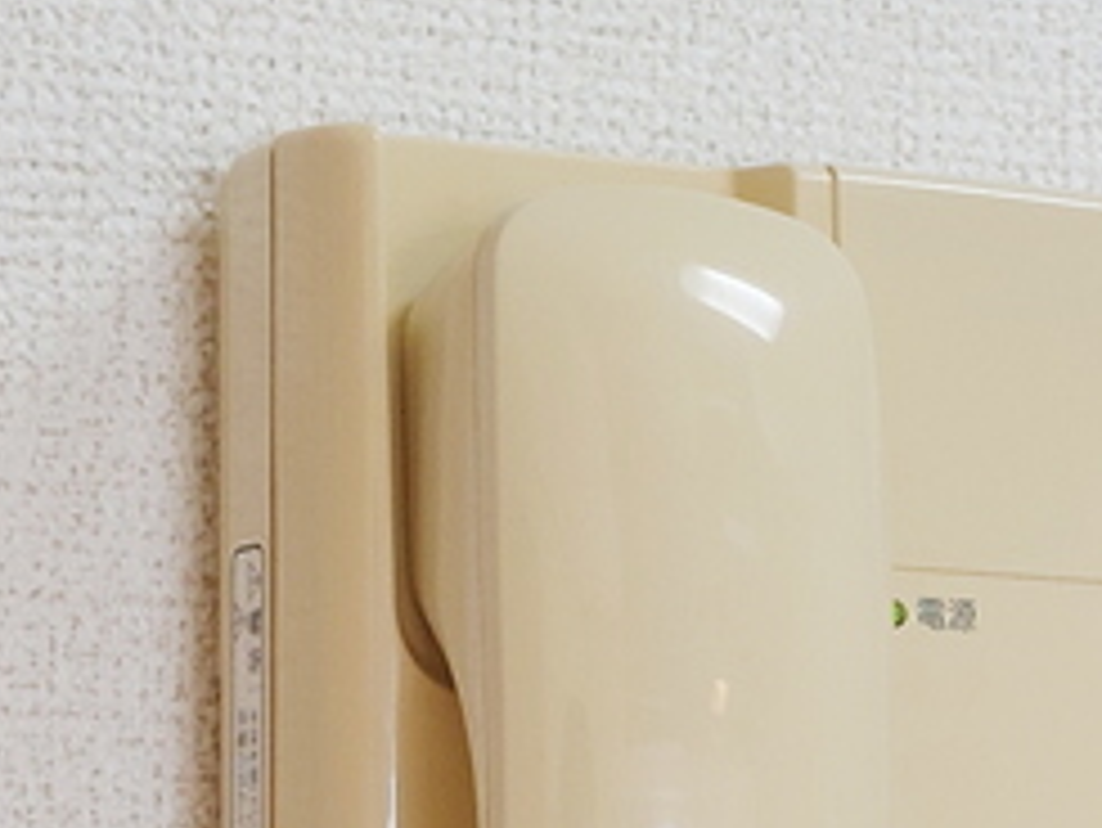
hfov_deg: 19.8
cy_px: 1192
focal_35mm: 94
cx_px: 1268
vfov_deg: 14.8
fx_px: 2994
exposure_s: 1/60
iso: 80
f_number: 1.8
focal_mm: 5.23
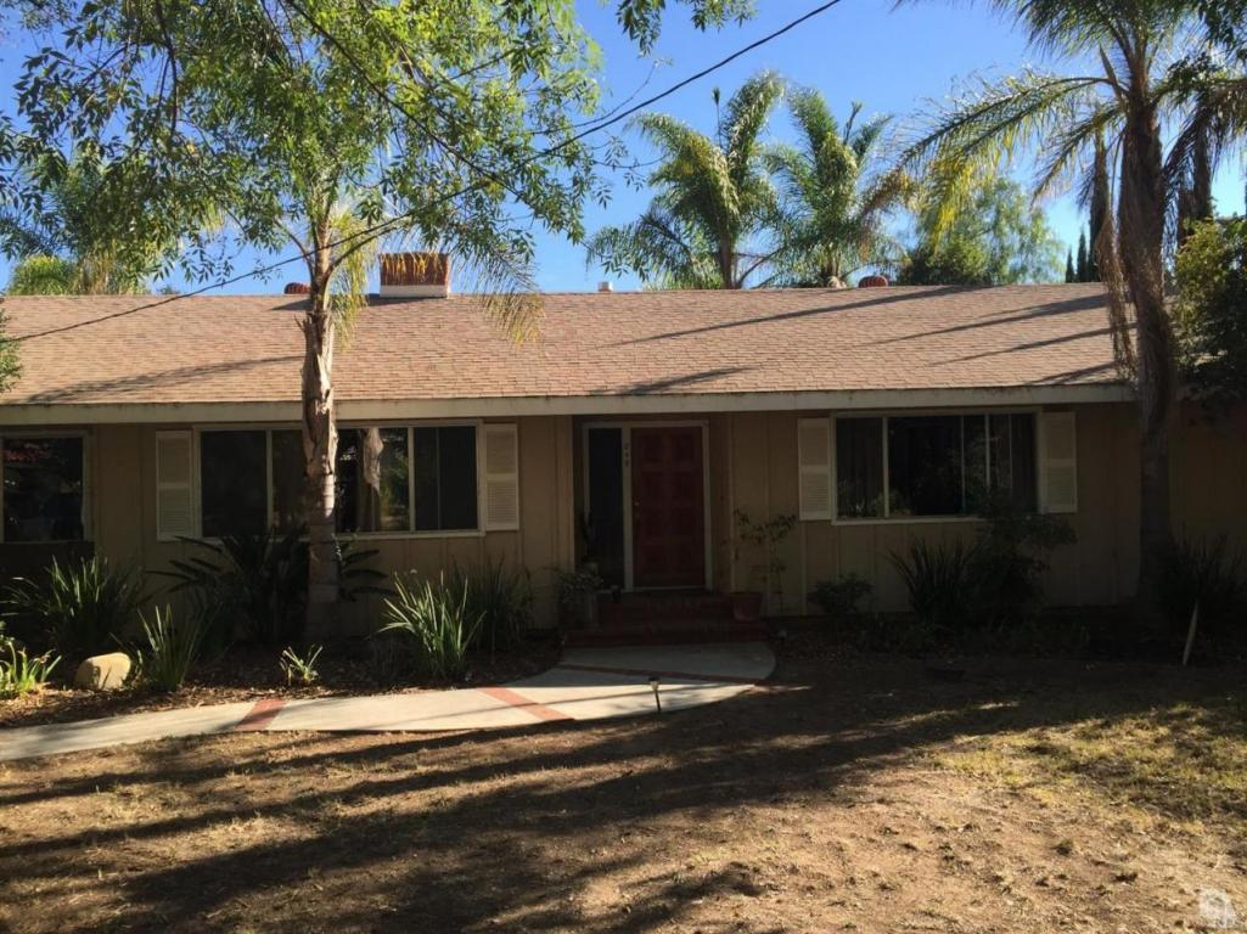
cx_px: 624
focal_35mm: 29
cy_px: 467
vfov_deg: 48.2
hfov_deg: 61.7
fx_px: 1044
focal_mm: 4.15
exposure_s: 1/860
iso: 32
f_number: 2.2
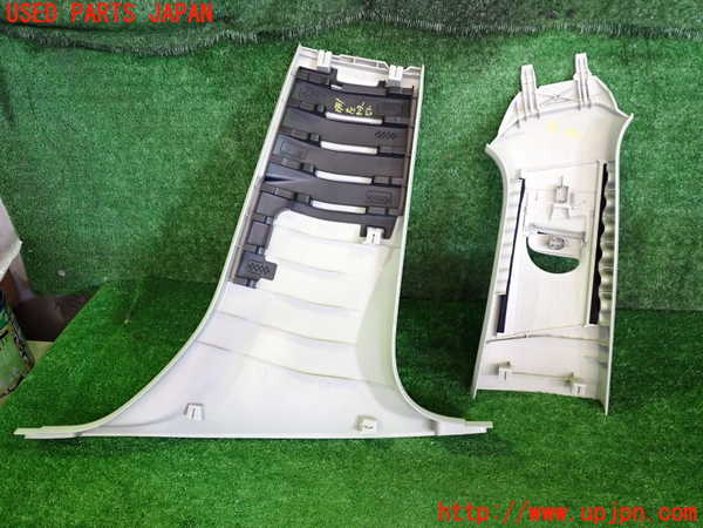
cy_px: 264
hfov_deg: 60.0
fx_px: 609
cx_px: 352
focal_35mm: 30
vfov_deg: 46.8
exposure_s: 1/30
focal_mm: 5.4
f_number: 2.3
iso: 320
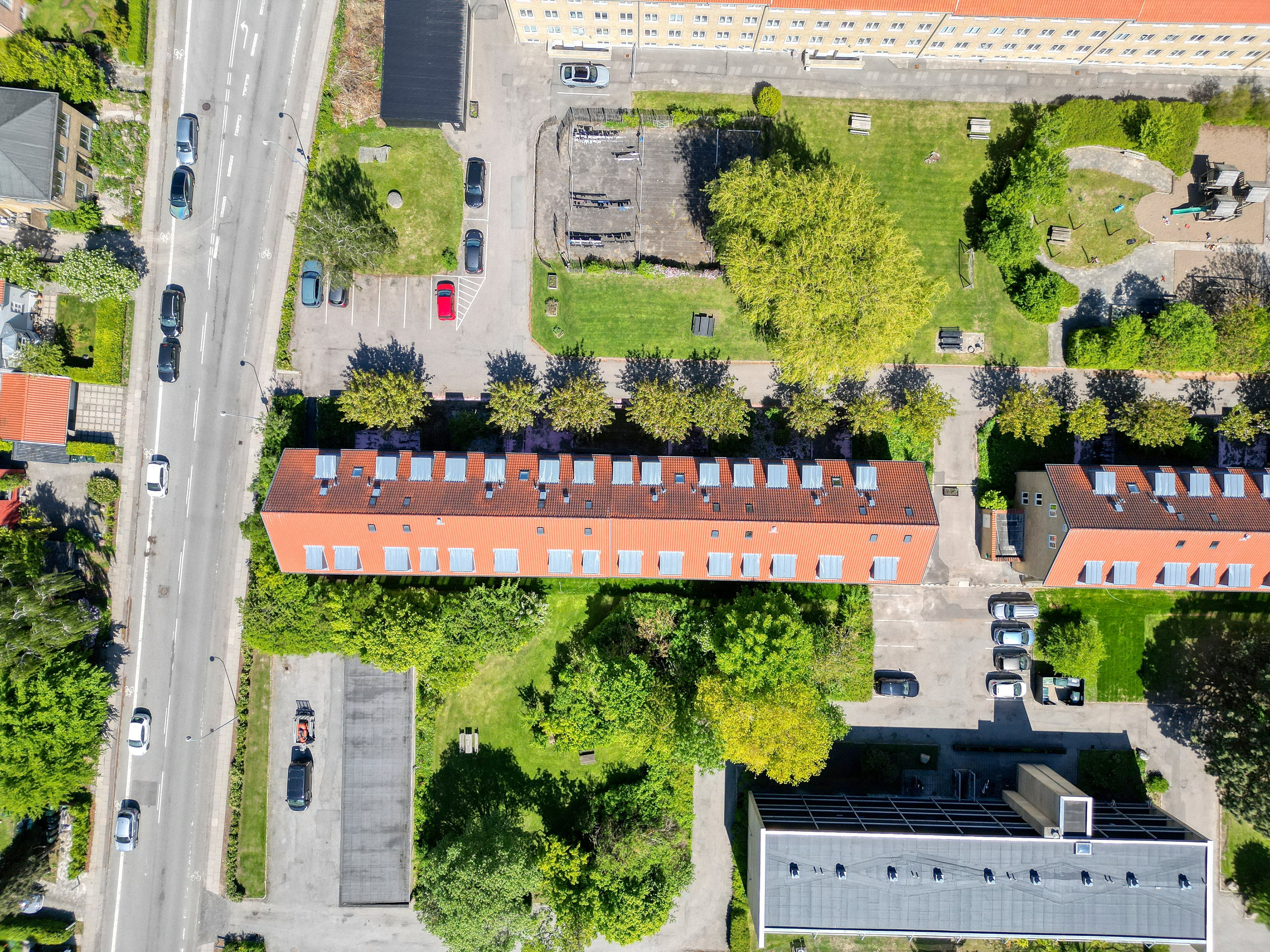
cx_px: 635
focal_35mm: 24
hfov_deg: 71.6
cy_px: 476
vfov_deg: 56.8
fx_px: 881
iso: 120
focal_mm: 6.7
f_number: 1.7
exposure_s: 1/1500
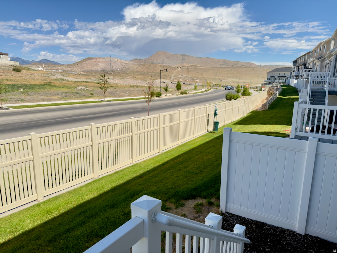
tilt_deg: -11.2
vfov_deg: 56.8
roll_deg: -0.5
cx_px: 168
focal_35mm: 24
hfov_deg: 71.6
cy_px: 126
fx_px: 234
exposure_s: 1/3831
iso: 64
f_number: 1.78
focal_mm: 6.76
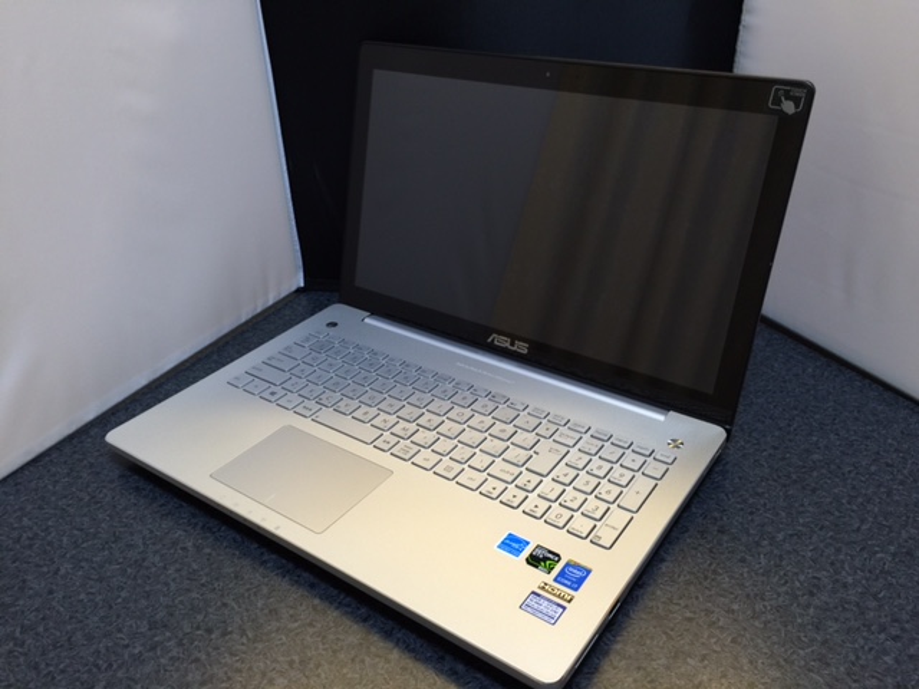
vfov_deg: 48.2
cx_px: 460
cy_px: 344
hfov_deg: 61.7
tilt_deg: -31.5
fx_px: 770
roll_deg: +2.4
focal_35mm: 29
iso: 40
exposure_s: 1/15
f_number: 2.2
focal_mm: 4.15
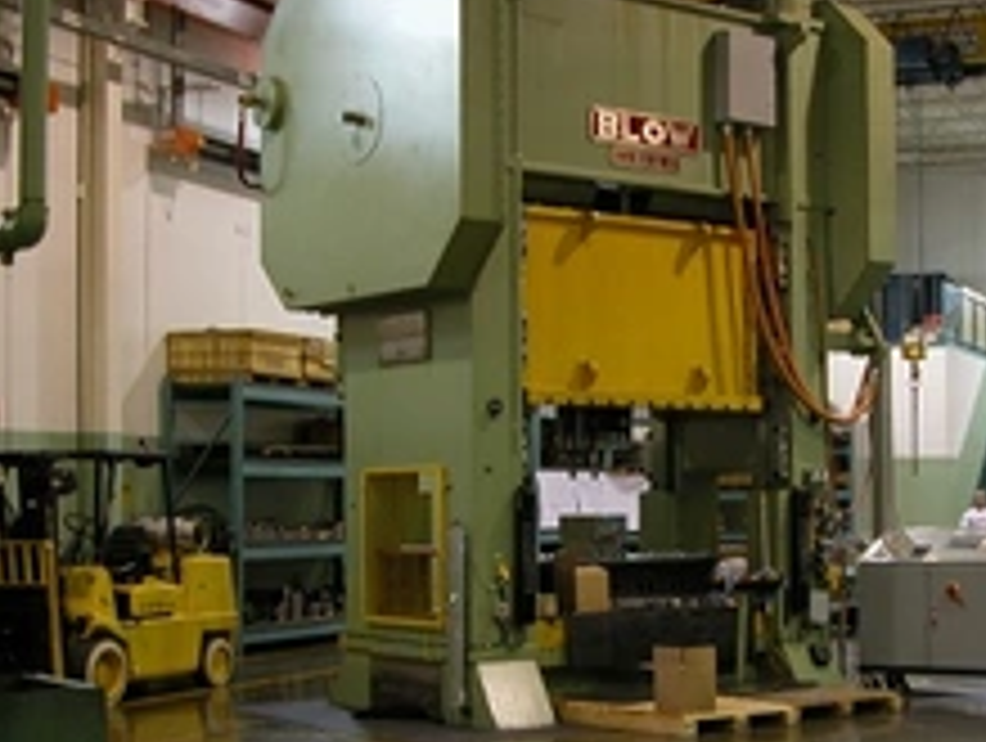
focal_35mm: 62
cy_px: 531
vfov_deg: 23.5
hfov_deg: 31.0
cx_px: 599
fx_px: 1769
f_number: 2.8
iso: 100
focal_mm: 8.9
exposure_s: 1/12.9
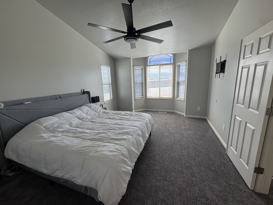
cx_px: 136
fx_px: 110
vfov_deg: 85.7
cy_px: 102
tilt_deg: -11.9
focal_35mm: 14
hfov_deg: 102.1
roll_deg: +2.1
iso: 40
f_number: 2.2
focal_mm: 2.22
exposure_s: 1/105
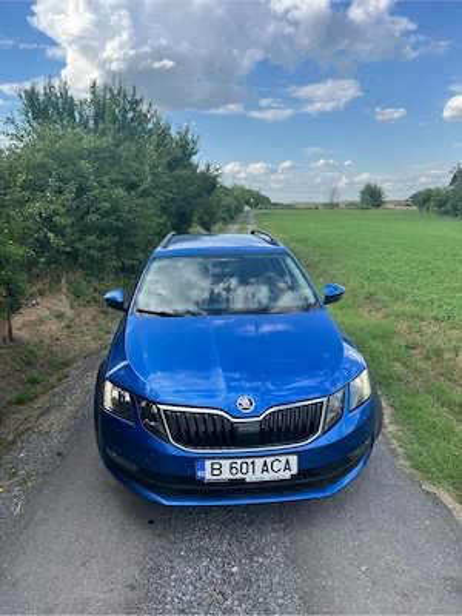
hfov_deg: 53.1
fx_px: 463
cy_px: 308
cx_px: 231
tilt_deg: -13.7
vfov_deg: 67.3
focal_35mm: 26
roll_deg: +1.6
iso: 50
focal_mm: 5.1
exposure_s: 1/1389
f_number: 1.6
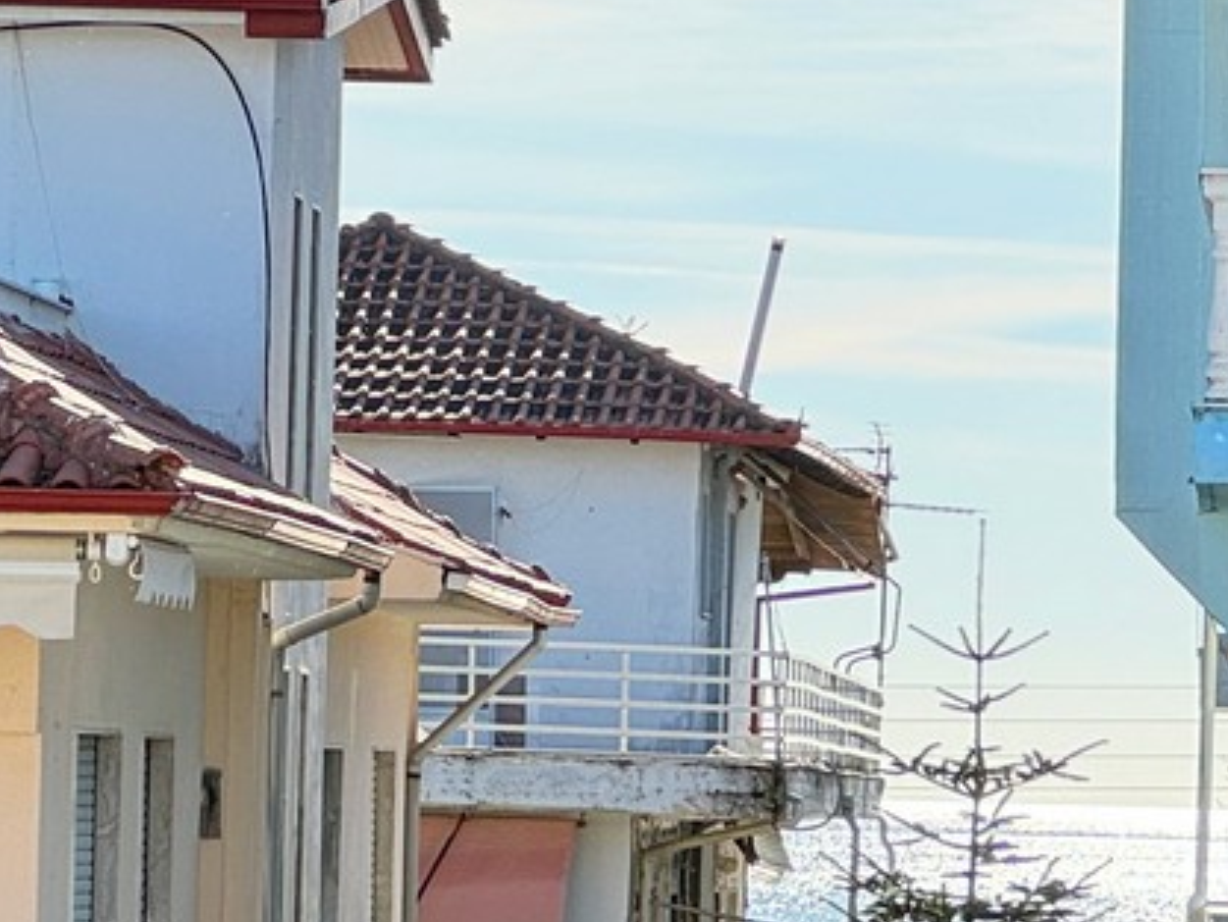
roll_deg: -0.6
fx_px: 9439
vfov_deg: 5.6
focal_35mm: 266
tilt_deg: -1.3
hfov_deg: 7.4
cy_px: 1166
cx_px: 630
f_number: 2.8
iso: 25
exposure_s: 1/392
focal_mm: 9
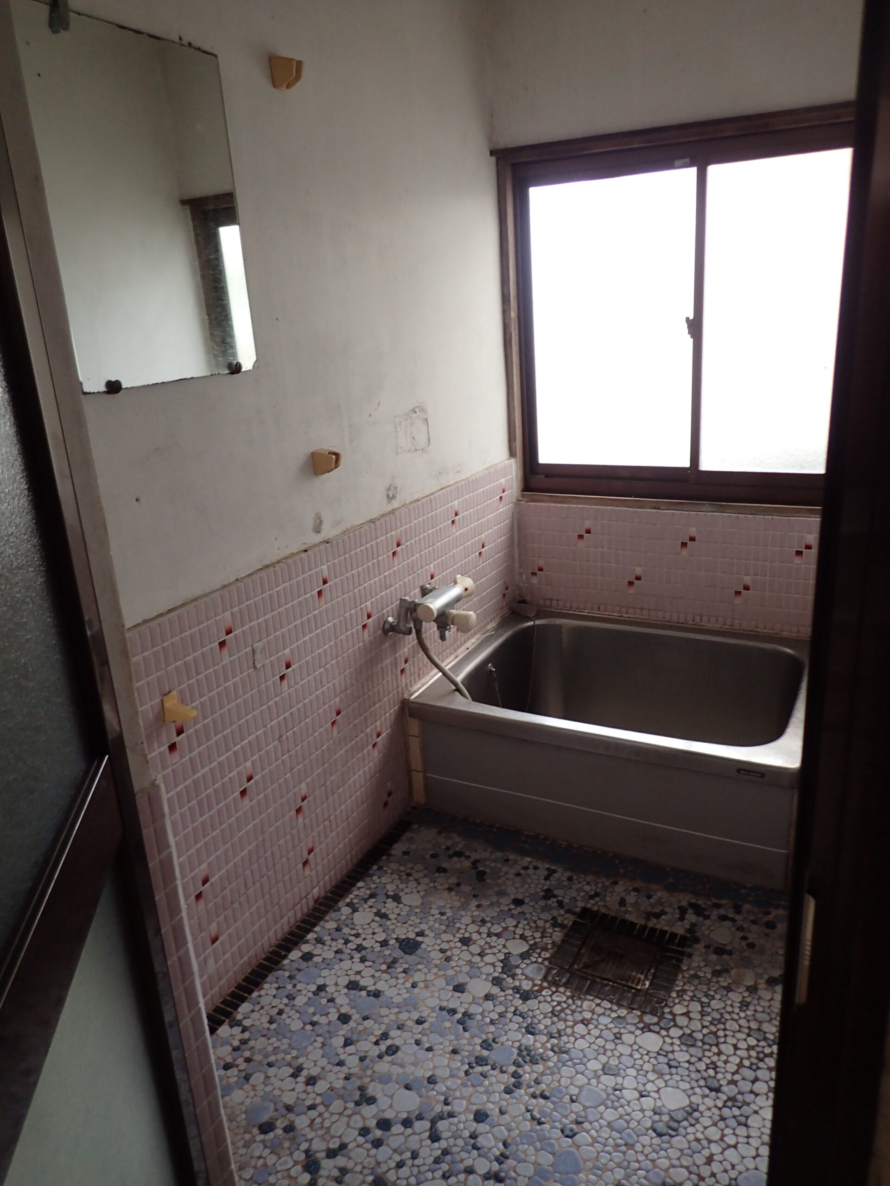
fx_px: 857
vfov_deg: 69.4
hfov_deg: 54.9
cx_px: 445
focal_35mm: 25
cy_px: 593
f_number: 2
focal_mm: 4.5
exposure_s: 1/50
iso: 200
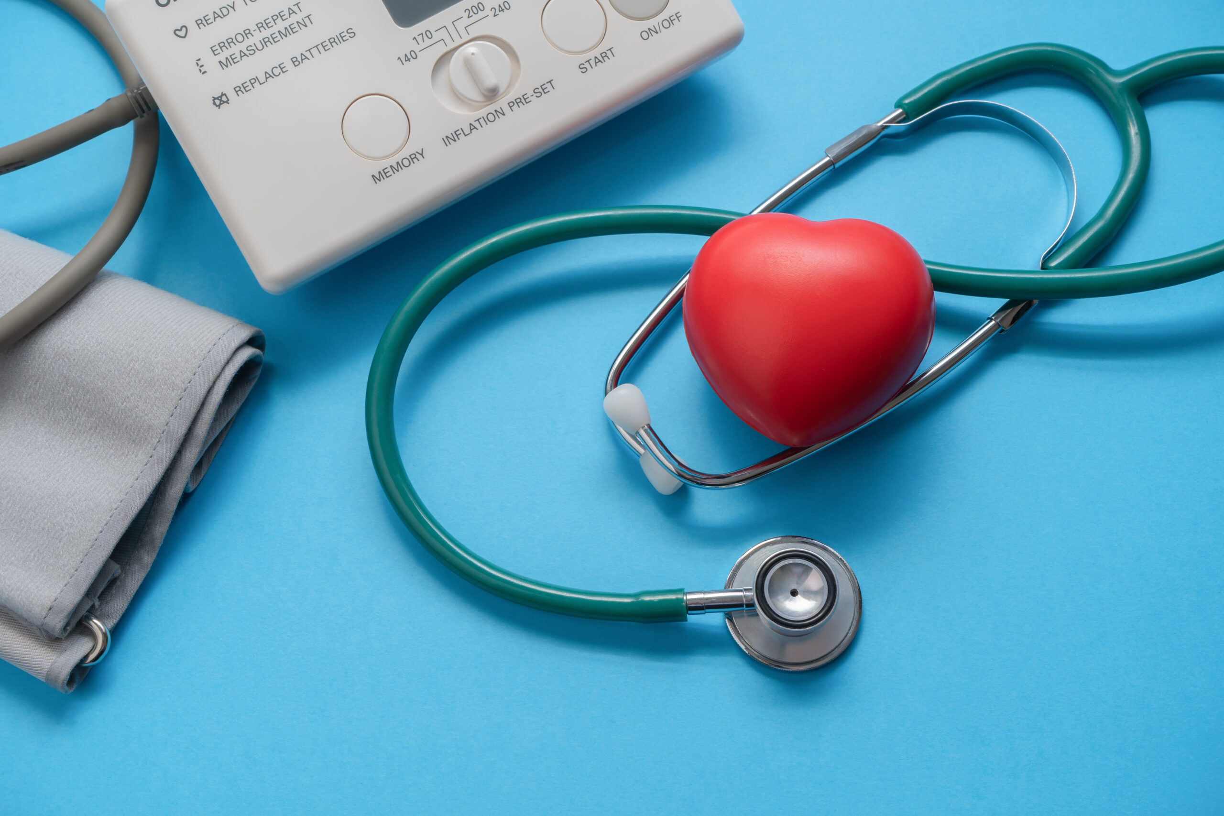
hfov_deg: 42.7
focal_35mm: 46
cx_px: 612
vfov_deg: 29.2
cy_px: 408
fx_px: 1564
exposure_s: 1/160
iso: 100
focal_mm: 46
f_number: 13
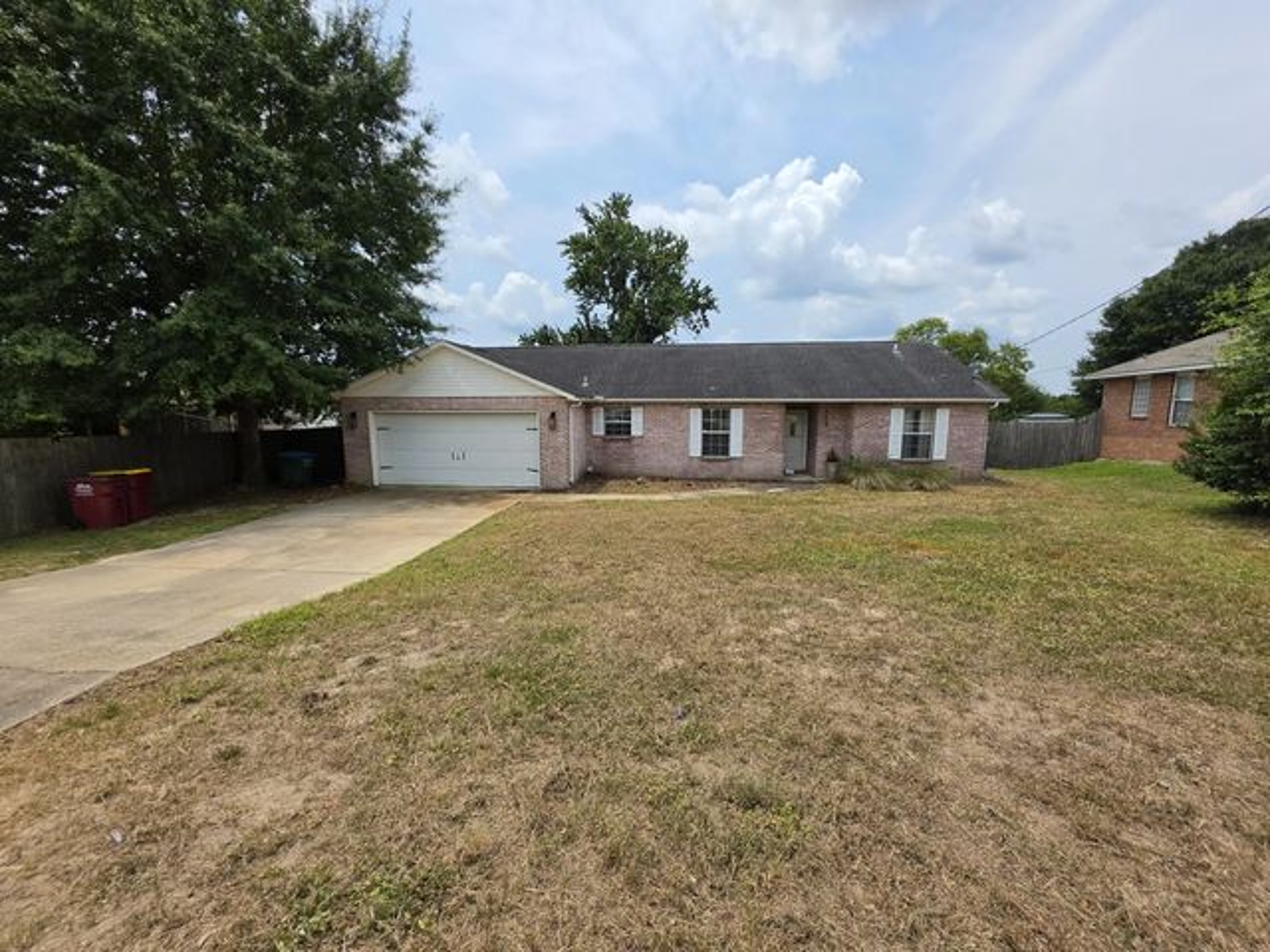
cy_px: 476
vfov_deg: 89.9
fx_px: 477
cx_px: 635
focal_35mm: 13
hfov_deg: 106.2
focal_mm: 2.2
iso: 32
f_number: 1.9
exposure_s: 1/2296
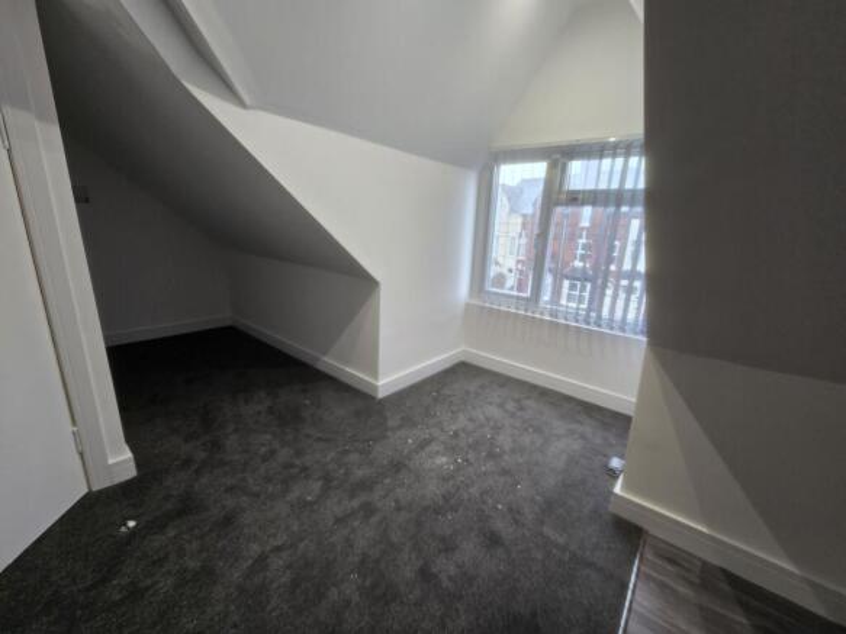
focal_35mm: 13
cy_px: 317
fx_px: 318
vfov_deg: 89.9
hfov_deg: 106.2
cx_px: 423
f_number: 2.2
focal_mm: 2.2
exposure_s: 1/50
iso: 160
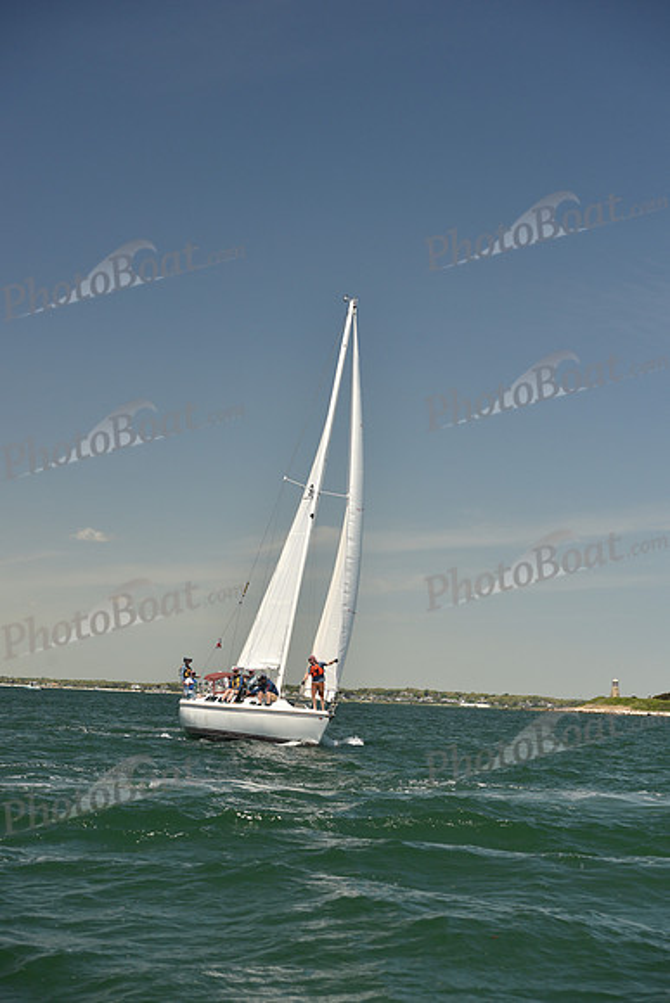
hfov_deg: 19.5
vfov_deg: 28.8
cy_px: 502
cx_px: 335
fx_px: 1953
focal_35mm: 70
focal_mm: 70
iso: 250
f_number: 5.6
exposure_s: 1/800
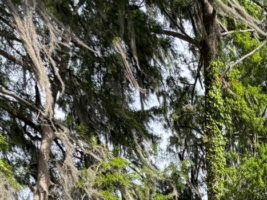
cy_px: 326
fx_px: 370
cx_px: 276
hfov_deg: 35.3
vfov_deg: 22.6
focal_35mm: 48
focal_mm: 2.22
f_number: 2.2
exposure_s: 1/686
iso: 40
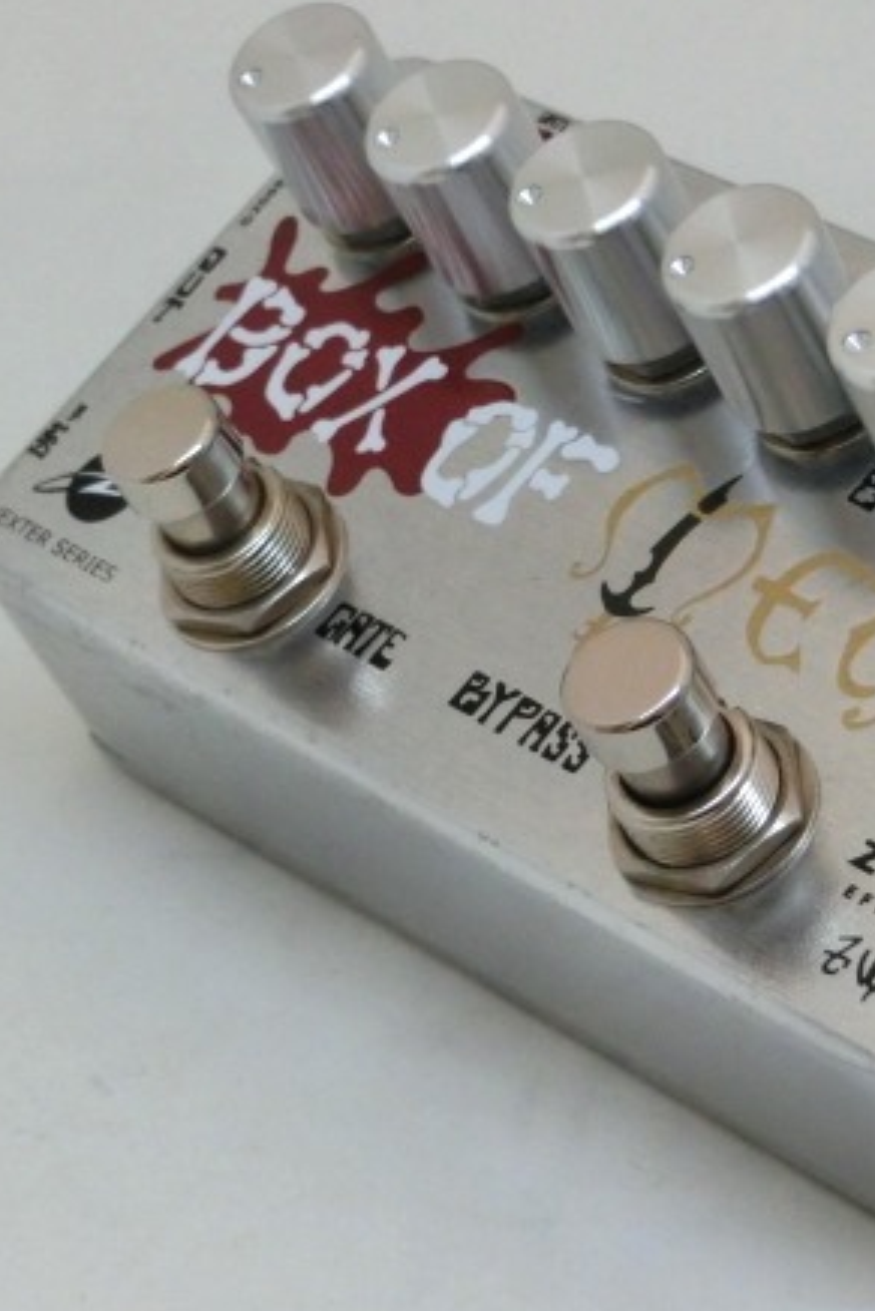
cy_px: 665
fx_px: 4444
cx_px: 743
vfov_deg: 16.8
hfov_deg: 11.2
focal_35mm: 122
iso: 640
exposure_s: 1/80
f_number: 5.4
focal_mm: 14.3
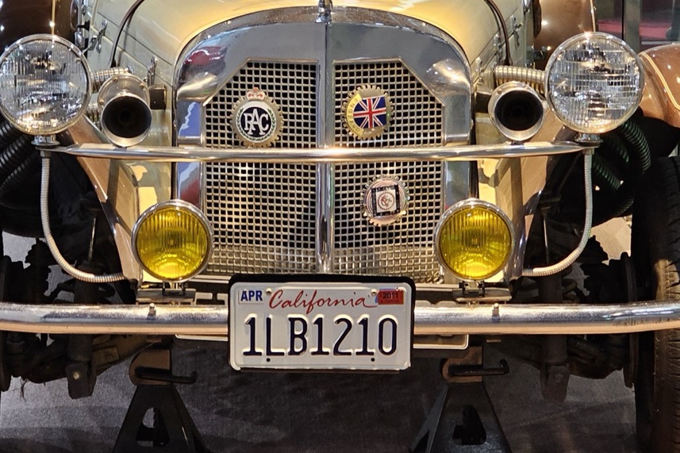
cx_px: 324
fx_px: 2530
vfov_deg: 10.2
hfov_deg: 15.3
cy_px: 113
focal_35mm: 134
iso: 250
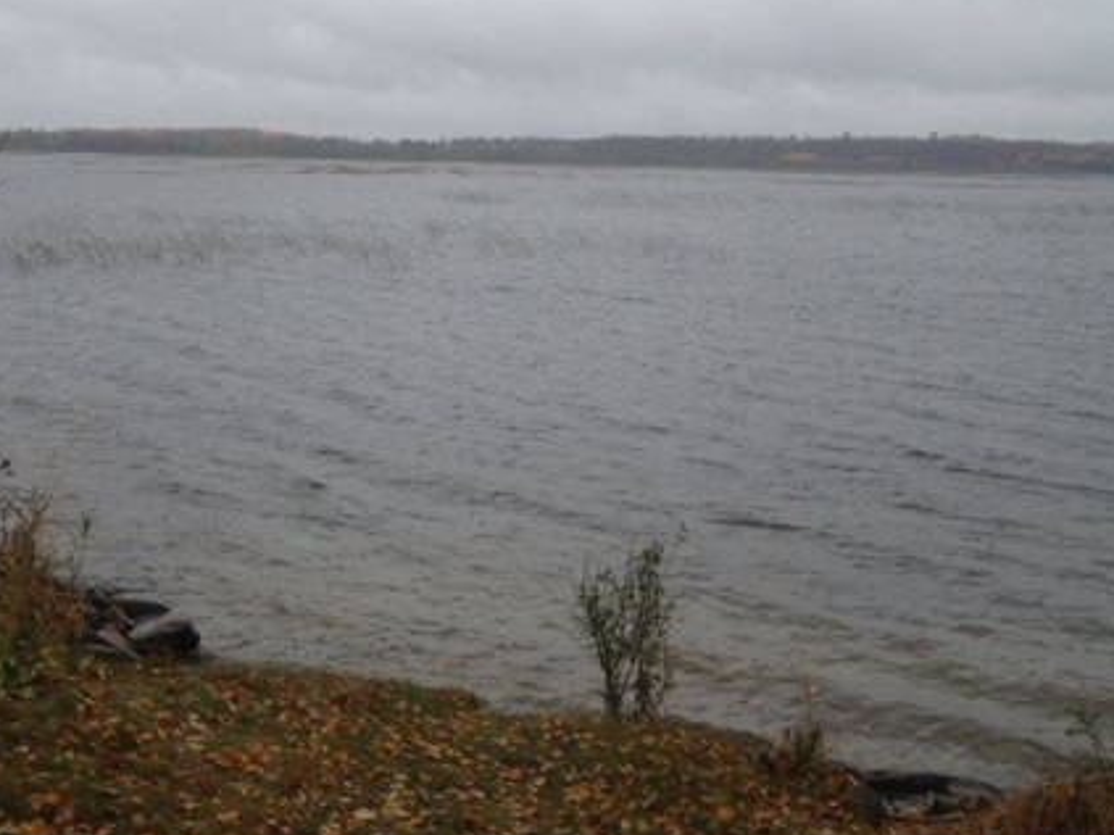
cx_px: 453
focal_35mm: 53
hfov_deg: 36.1
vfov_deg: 27.2
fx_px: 1705
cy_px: 237
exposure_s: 1/280
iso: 50
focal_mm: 4.28
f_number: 2.4
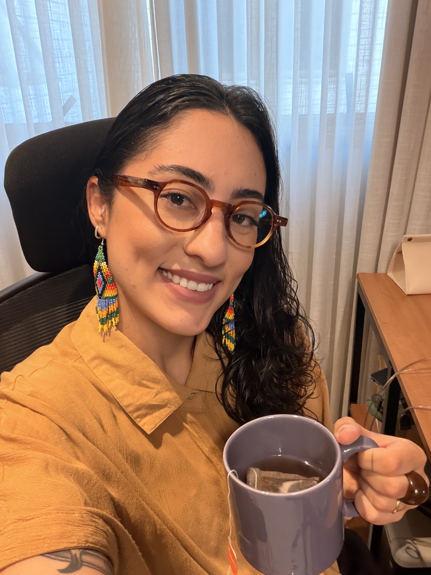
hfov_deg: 46.8
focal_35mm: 30
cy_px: 288
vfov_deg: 60.0
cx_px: 216
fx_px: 498
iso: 250
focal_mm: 2.71
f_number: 1.9
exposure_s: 1/40
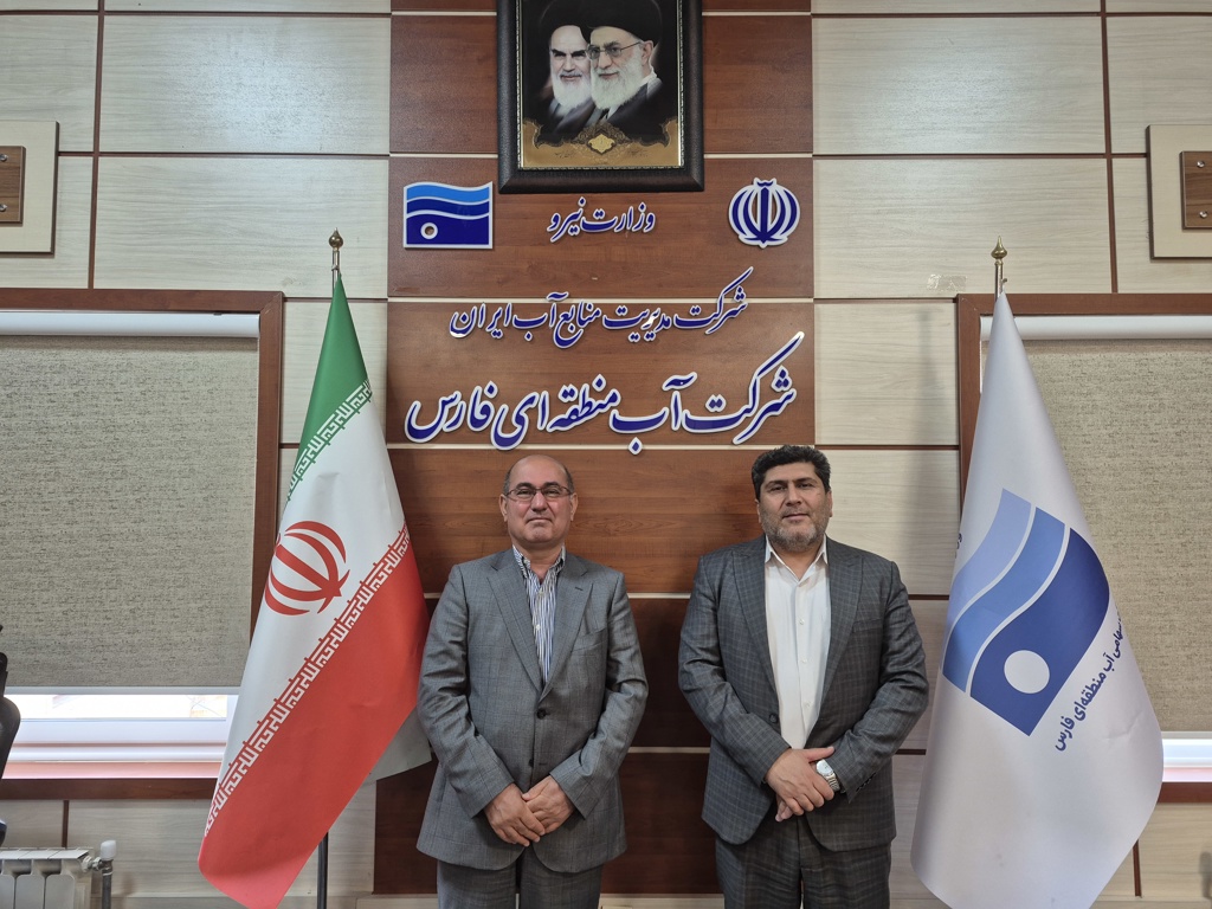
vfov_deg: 58.9
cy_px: 454
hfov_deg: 73.9
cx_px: 606
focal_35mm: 23
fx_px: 805
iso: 160
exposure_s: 1/100
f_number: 1.8
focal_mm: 5.4
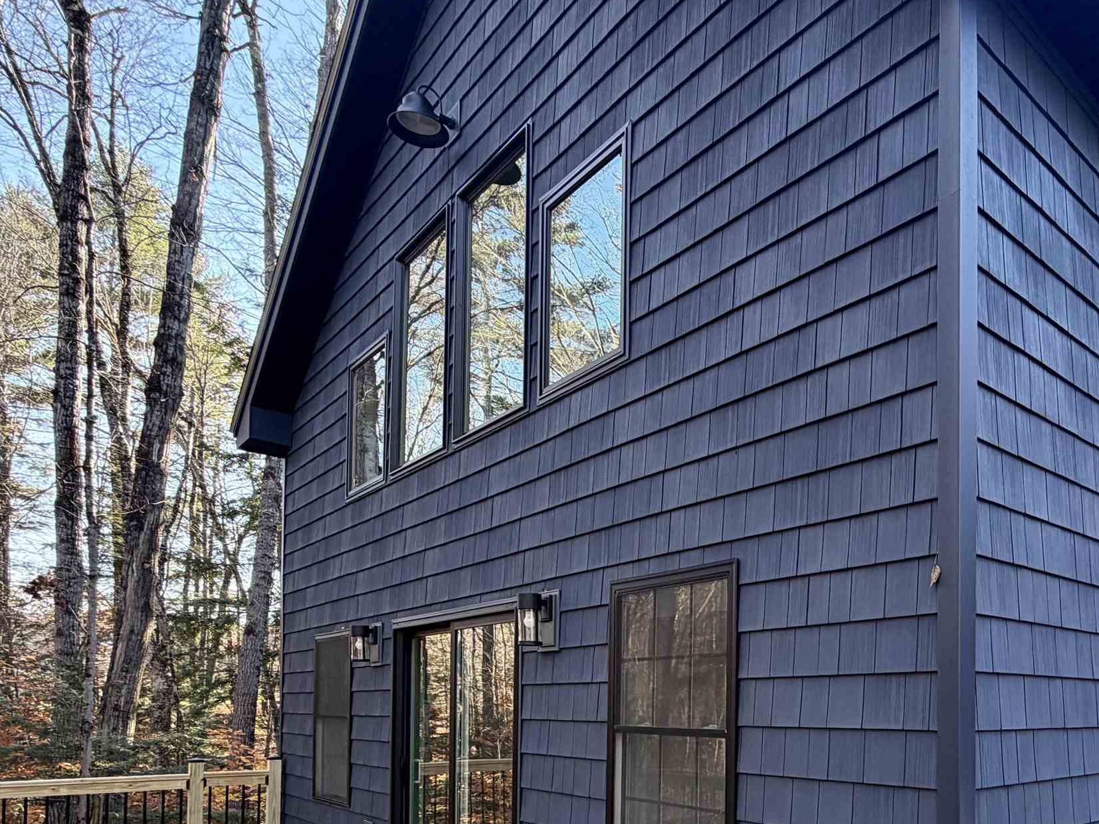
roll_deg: +0.1
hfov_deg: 62.9
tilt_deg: +1.0
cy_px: 695
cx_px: 841
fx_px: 826
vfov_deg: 49.0
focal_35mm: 26
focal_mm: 2.22
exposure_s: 1/121
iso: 64
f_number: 2.2
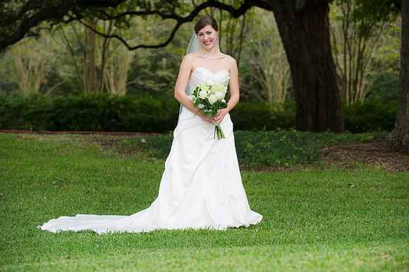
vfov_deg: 13.0
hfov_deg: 19.5
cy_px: 136
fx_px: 1192
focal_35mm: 105
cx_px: 204
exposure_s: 1/250
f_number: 3.5
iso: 400
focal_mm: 105
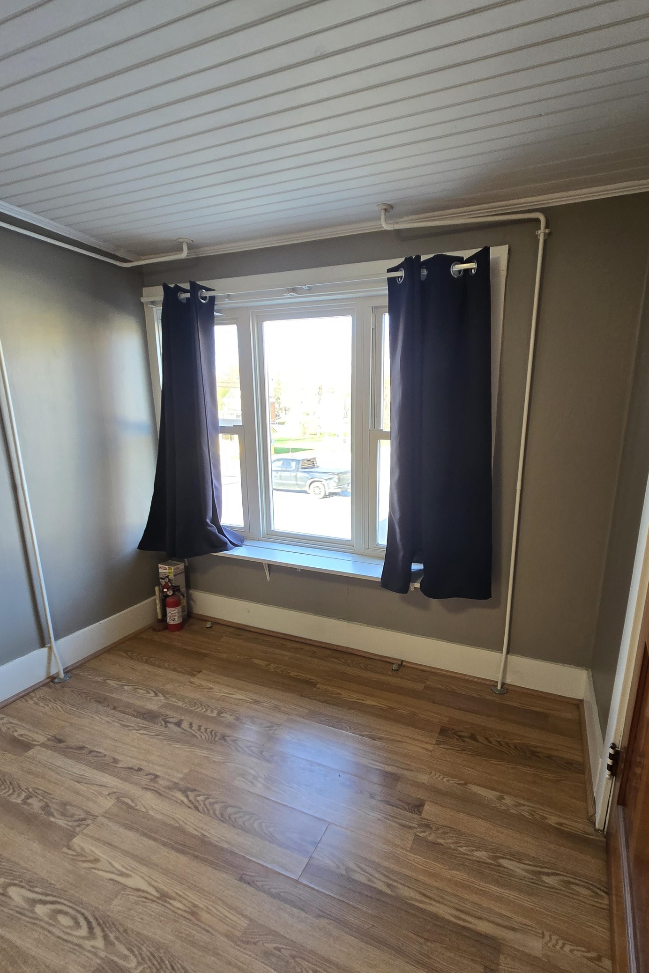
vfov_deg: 100.2
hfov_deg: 76.9
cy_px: 521
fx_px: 406
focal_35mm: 15
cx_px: 371
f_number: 2.2
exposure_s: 1/60
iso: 160
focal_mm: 2.2
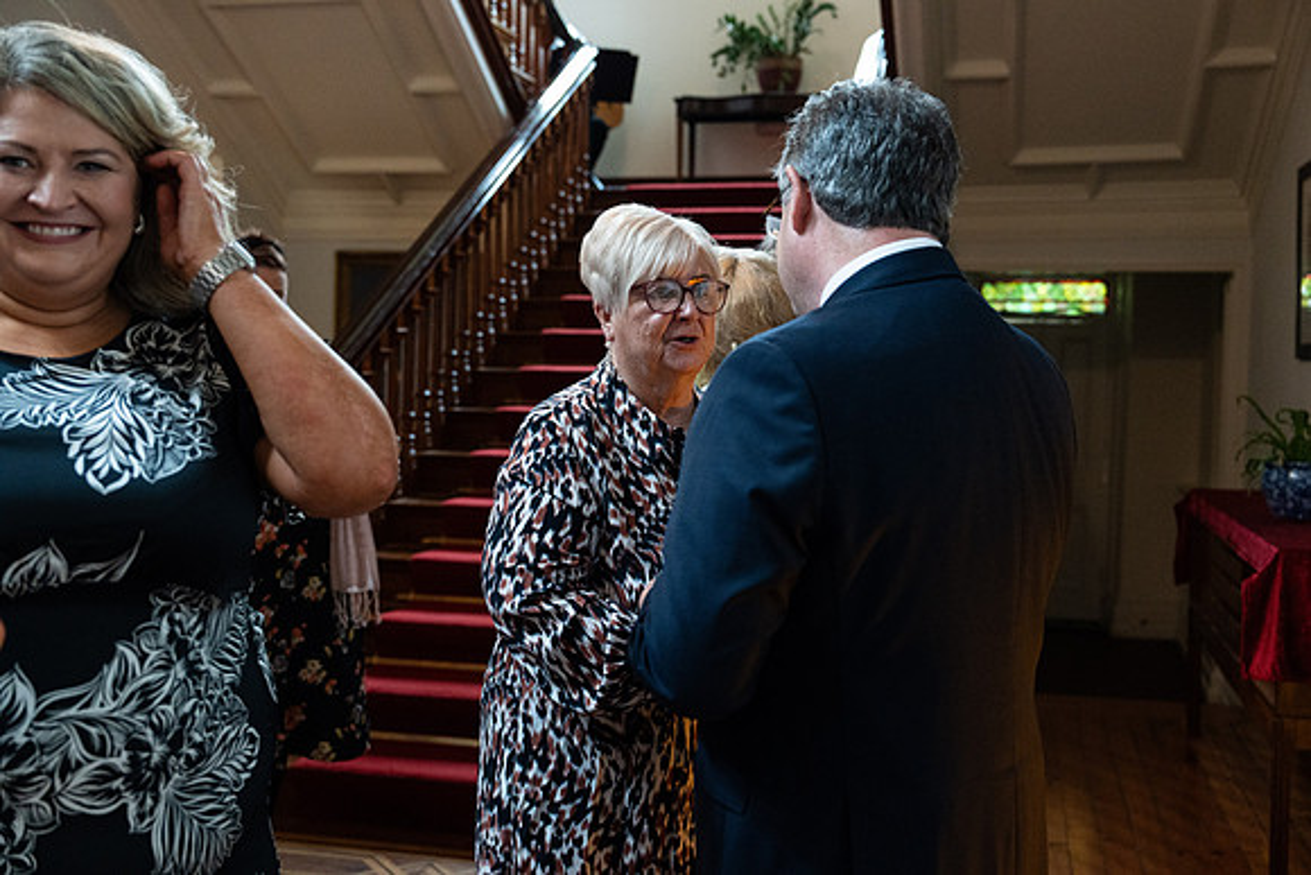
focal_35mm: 39
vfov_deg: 34.2
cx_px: 656
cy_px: 438
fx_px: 1421
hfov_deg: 49.5
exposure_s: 1/200
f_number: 3.5
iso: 5000
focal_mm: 39
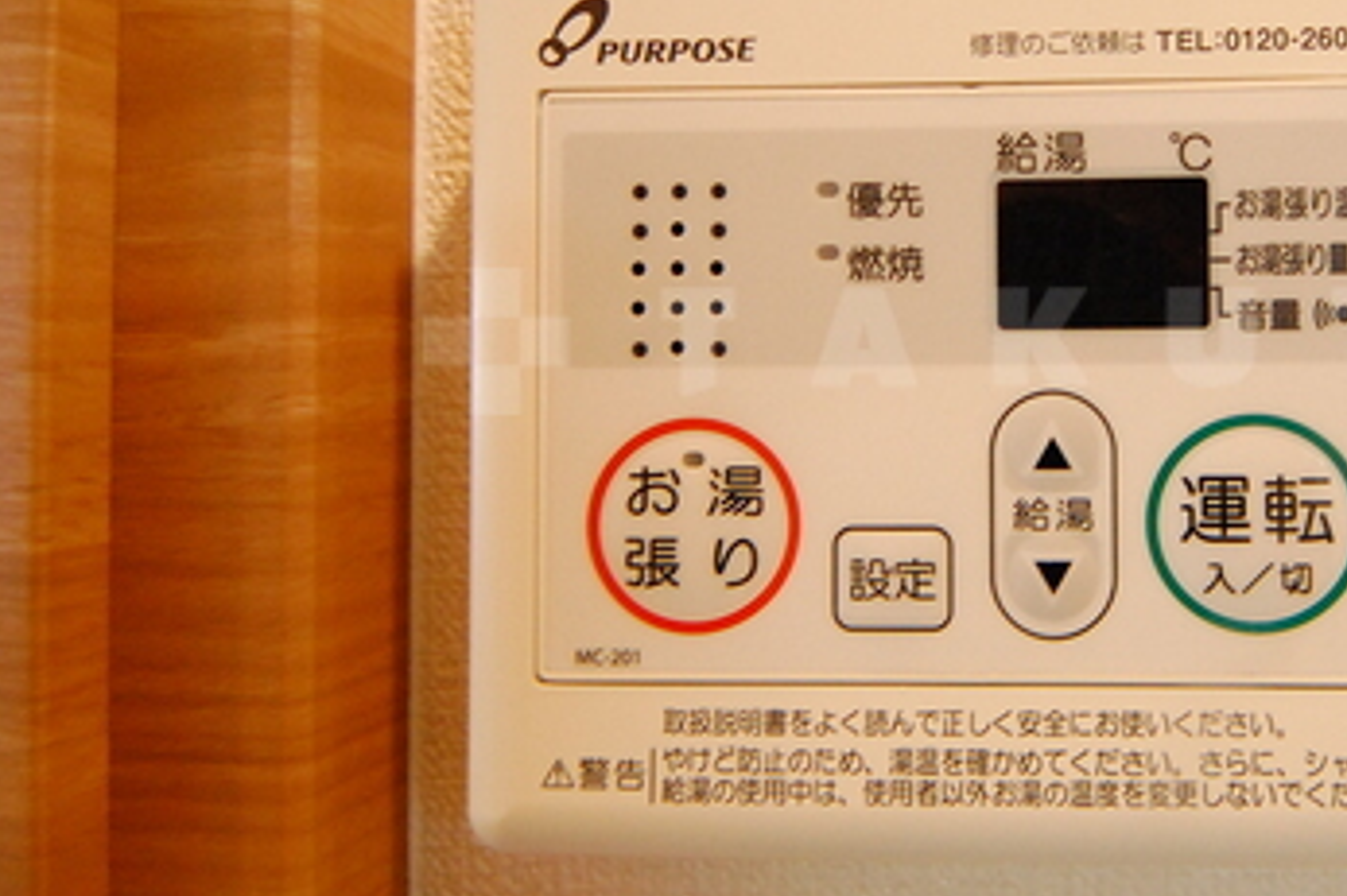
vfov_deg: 50.9
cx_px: 1005
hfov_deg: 67.3
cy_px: 341
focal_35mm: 25
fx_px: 932
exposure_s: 1/40
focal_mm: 9
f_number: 4.8
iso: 1600
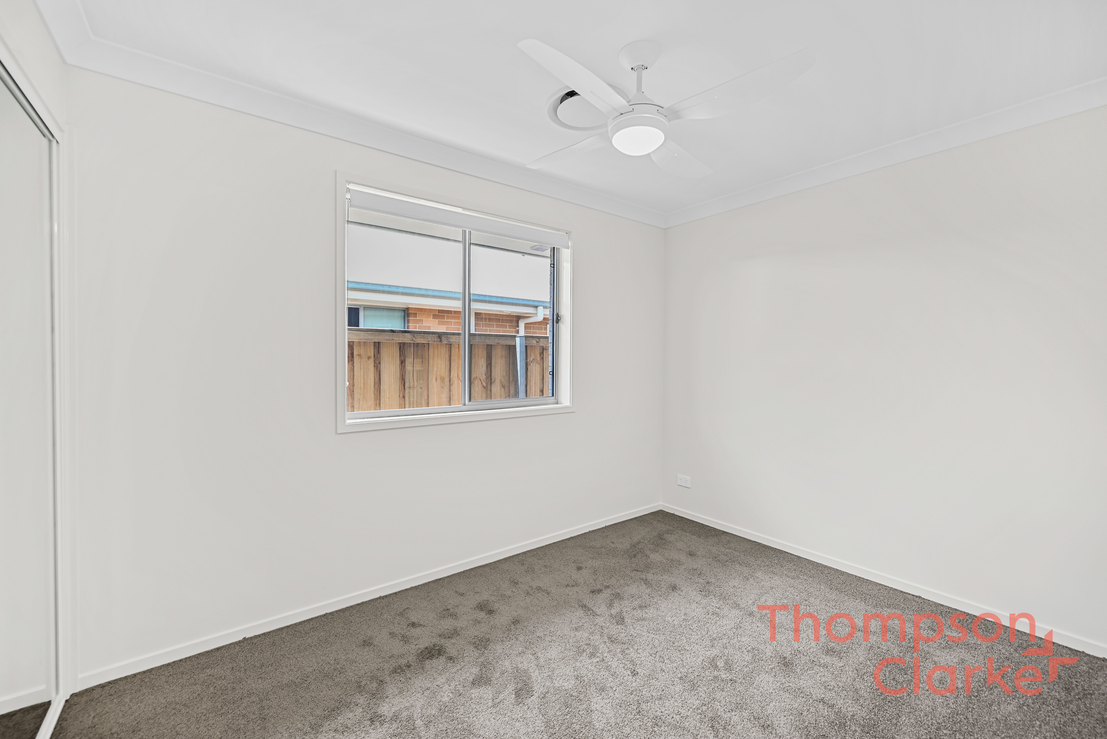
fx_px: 431
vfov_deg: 81.3
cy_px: 370
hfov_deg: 104.2
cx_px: 554
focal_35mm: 14
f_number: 4
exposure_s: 1/10
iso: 100
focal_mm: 14
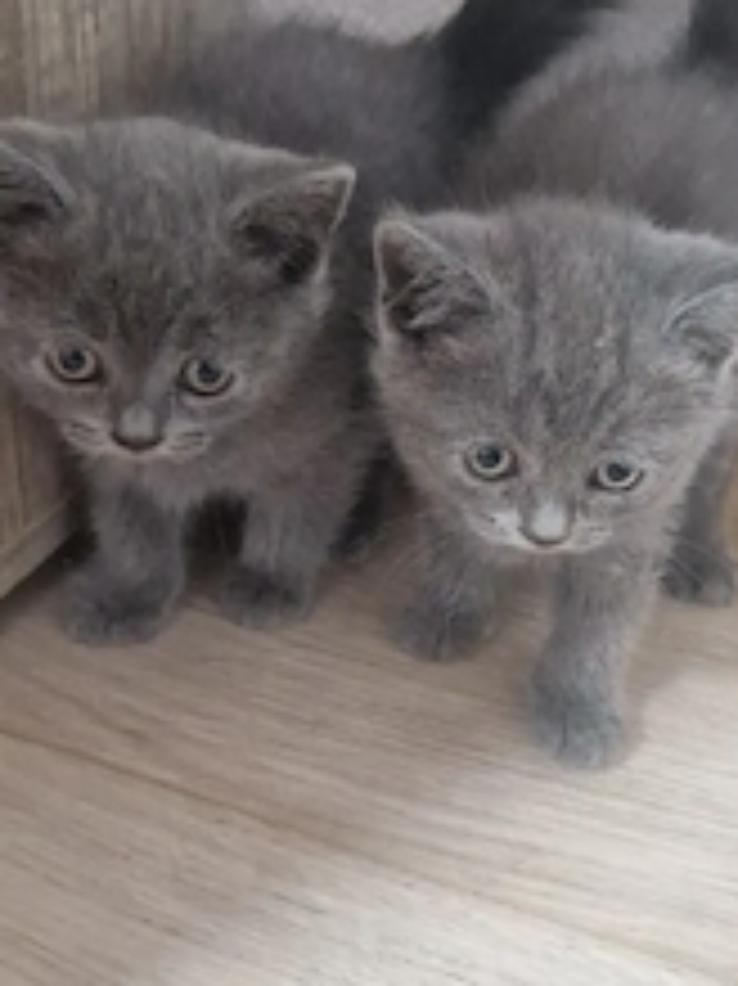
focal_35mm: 42
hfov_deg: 34.2
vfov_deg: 44.8
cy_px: 518
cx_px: 432
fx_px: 1195
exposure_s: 1/33
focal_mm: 5.4
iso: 640
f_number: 1.8
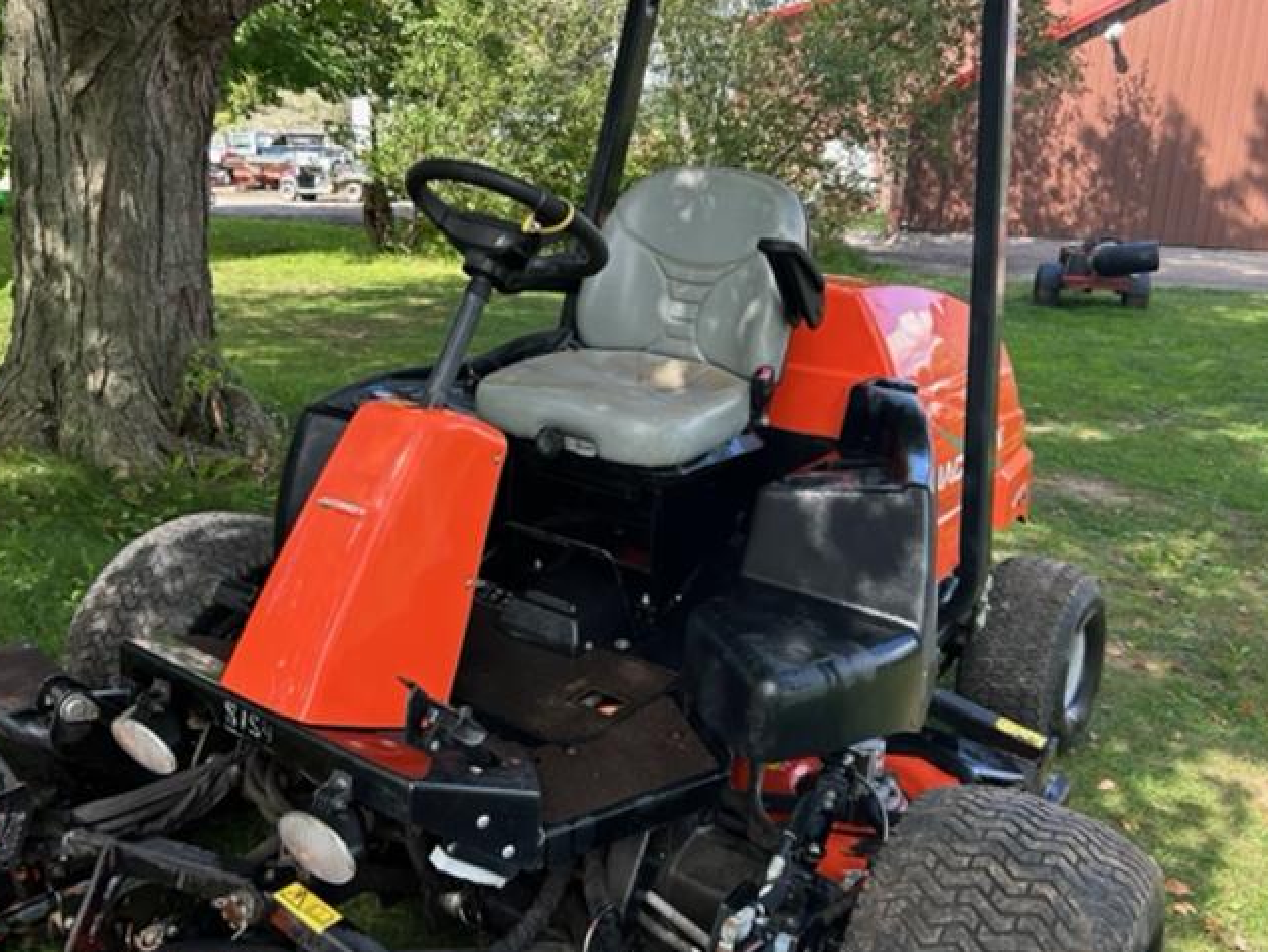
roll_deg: -1.8
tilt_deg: -13.5
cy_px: 427
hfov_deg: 55.3
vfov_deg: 42.9
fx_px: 1209
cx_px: 586
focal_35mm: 33
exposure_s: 1/336
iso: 50
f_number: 1.5
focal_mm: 5.7
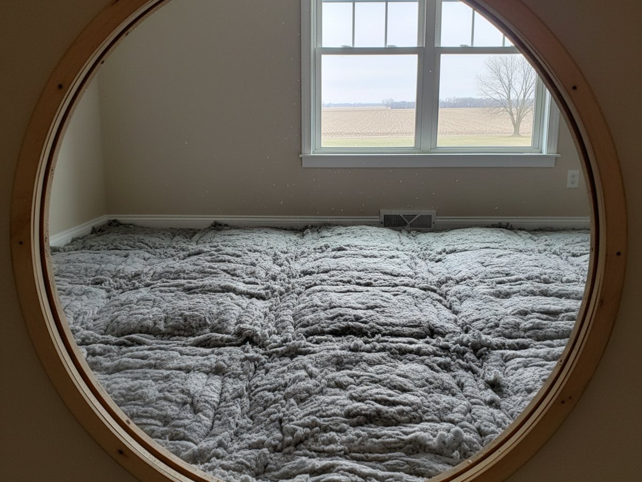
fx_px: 427
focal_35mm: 23
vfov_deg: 58.9
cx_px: 321
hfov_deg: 73.9
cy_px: 241
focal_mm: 6.4
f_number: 1.8
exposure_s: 1/1082
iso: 1253
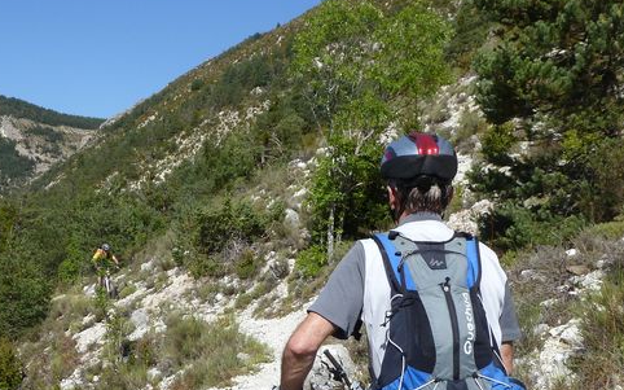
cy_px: 307
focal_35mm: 44
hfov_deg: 44.9
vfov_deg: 28.6
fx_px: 748
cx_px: 229
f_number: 5
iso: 80
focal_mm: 4.1
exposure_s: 1/400
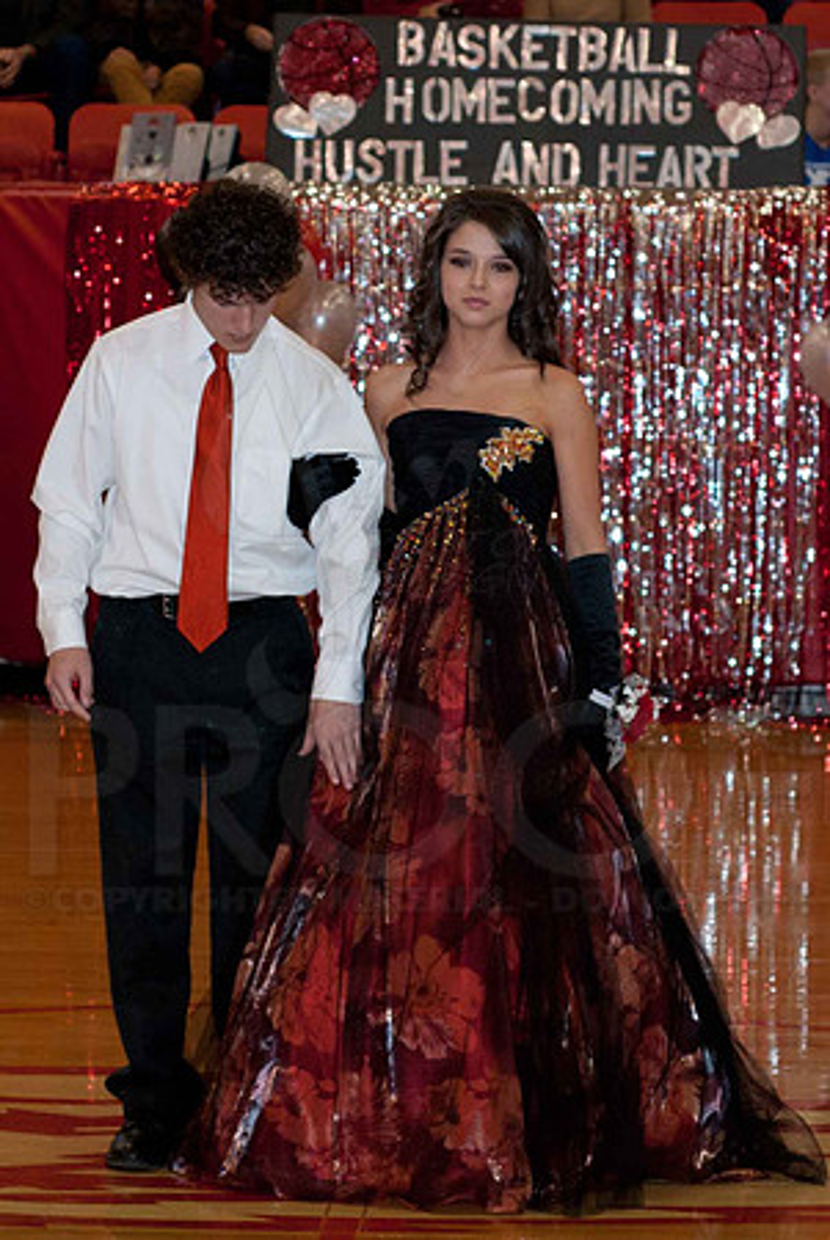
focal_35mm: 75
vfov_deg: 27.0
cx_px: 415
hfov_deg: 18.2
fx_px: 2588
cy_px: 620
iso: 500
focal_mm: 50
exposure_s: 1/60
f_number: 4
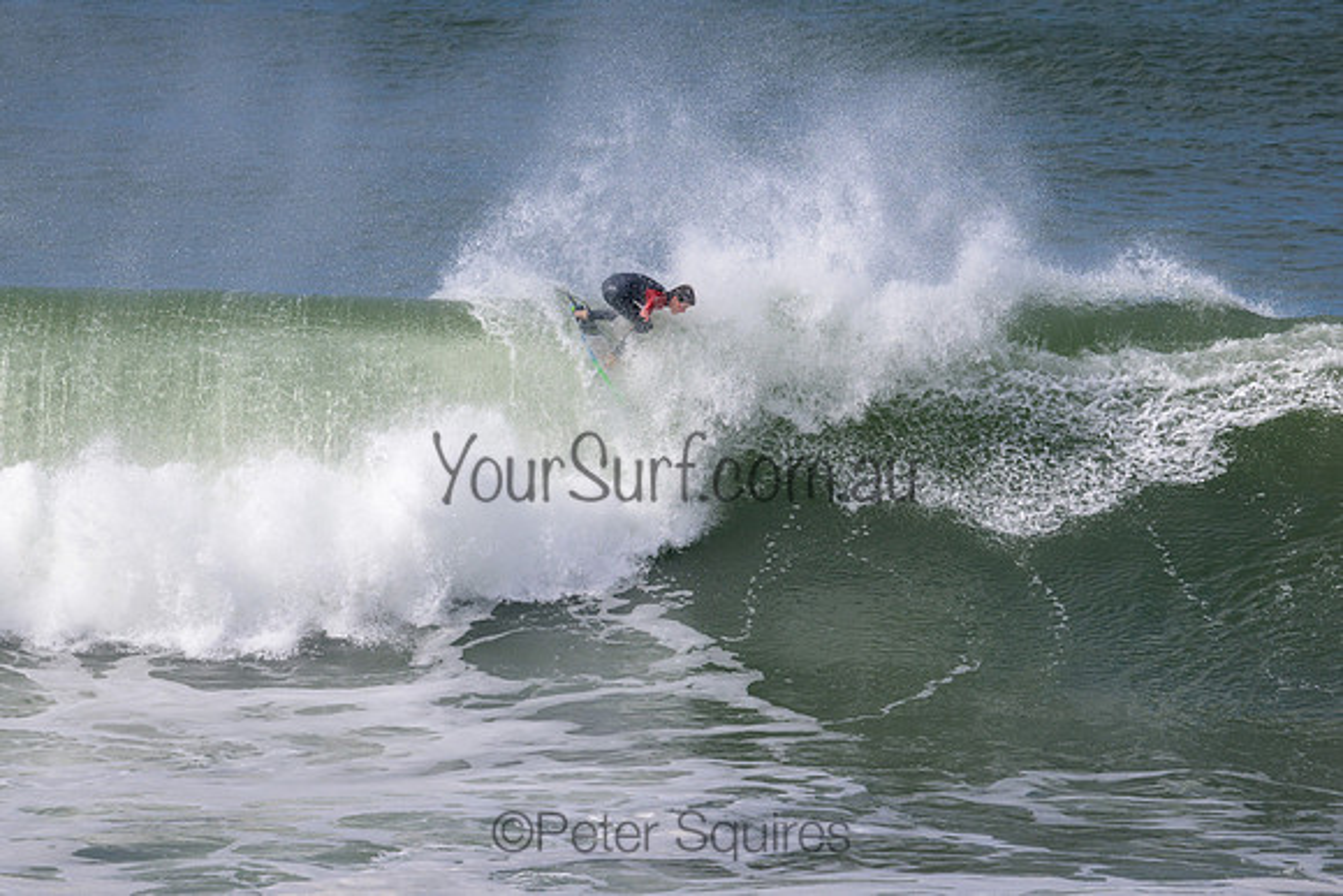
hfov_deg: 3.7
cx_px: 540
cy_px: 420
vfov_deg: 2.5
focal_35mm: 552
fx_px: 20588
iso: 450
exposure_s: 1/2000
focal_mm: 420
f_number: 10
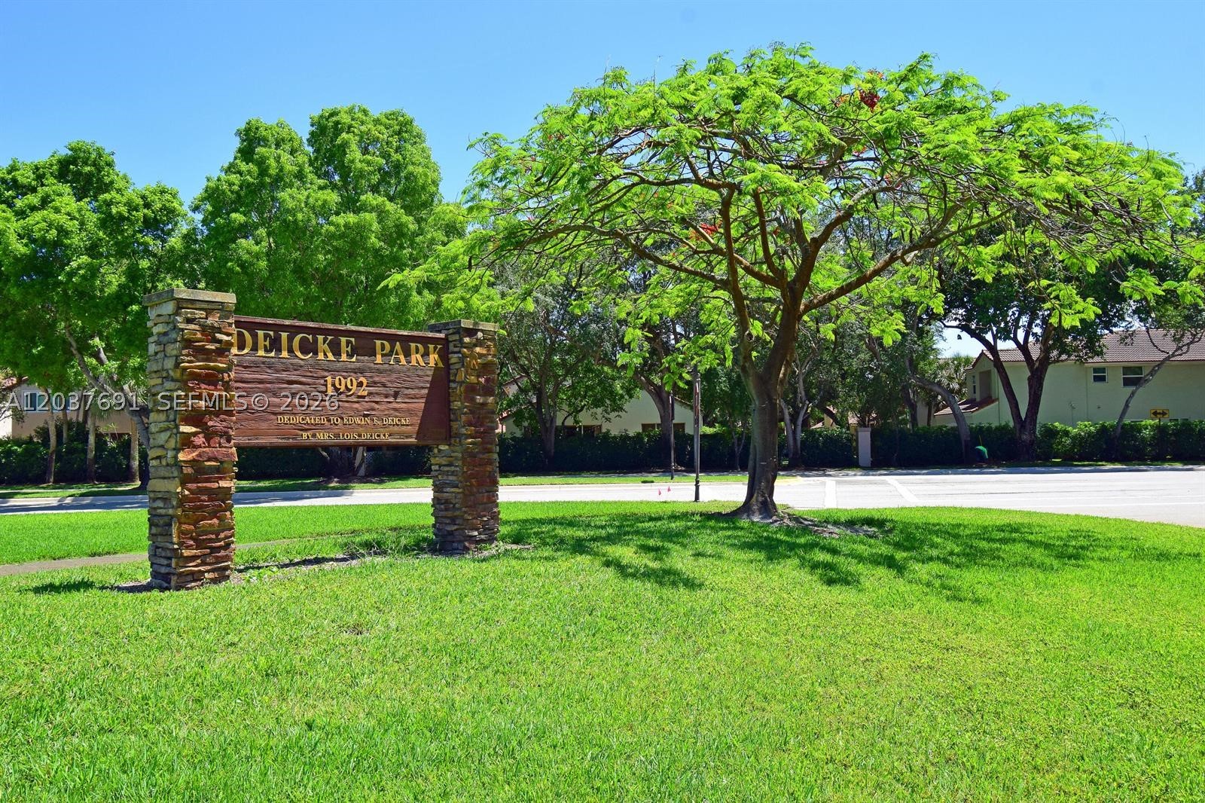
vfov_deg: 43.6
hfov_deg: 61.9
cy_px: 402
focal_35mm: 30
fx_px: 1004
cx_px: 602
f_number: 11
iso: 400
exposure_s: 1/400
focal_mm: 20
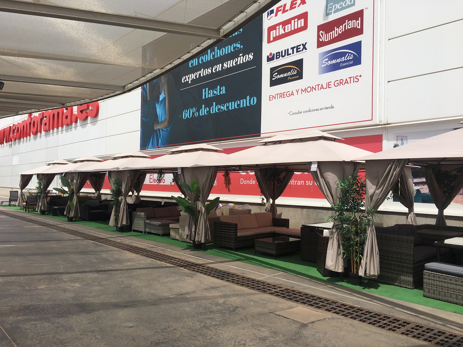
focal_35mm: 29
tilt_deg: +3.1
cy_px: 174
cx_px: 232
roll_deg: -1.4
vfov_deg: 48.2
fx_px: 388
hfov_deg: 61.7
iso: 25
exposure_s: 1/2959
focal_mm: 4.15
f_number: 2.2
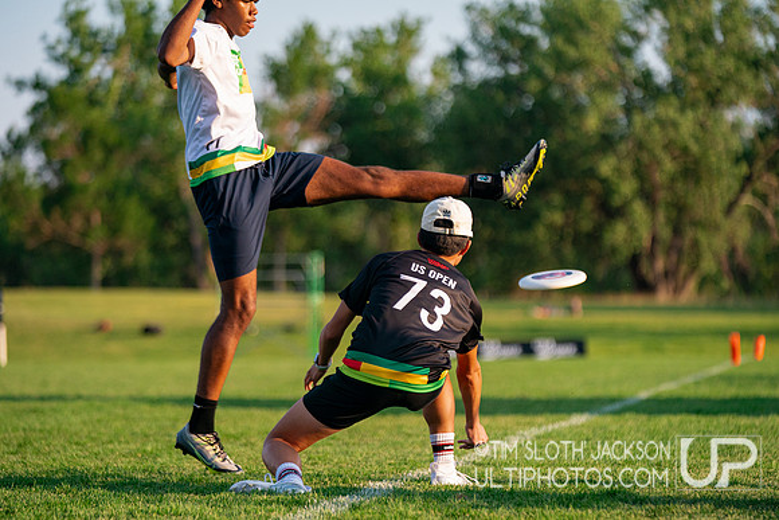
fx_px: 3724
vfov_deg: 8.0
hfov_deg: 11.9
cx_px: 390
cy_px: 313
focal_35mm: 172
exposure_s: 1/4000
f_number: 2.8
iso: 500
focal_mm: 143
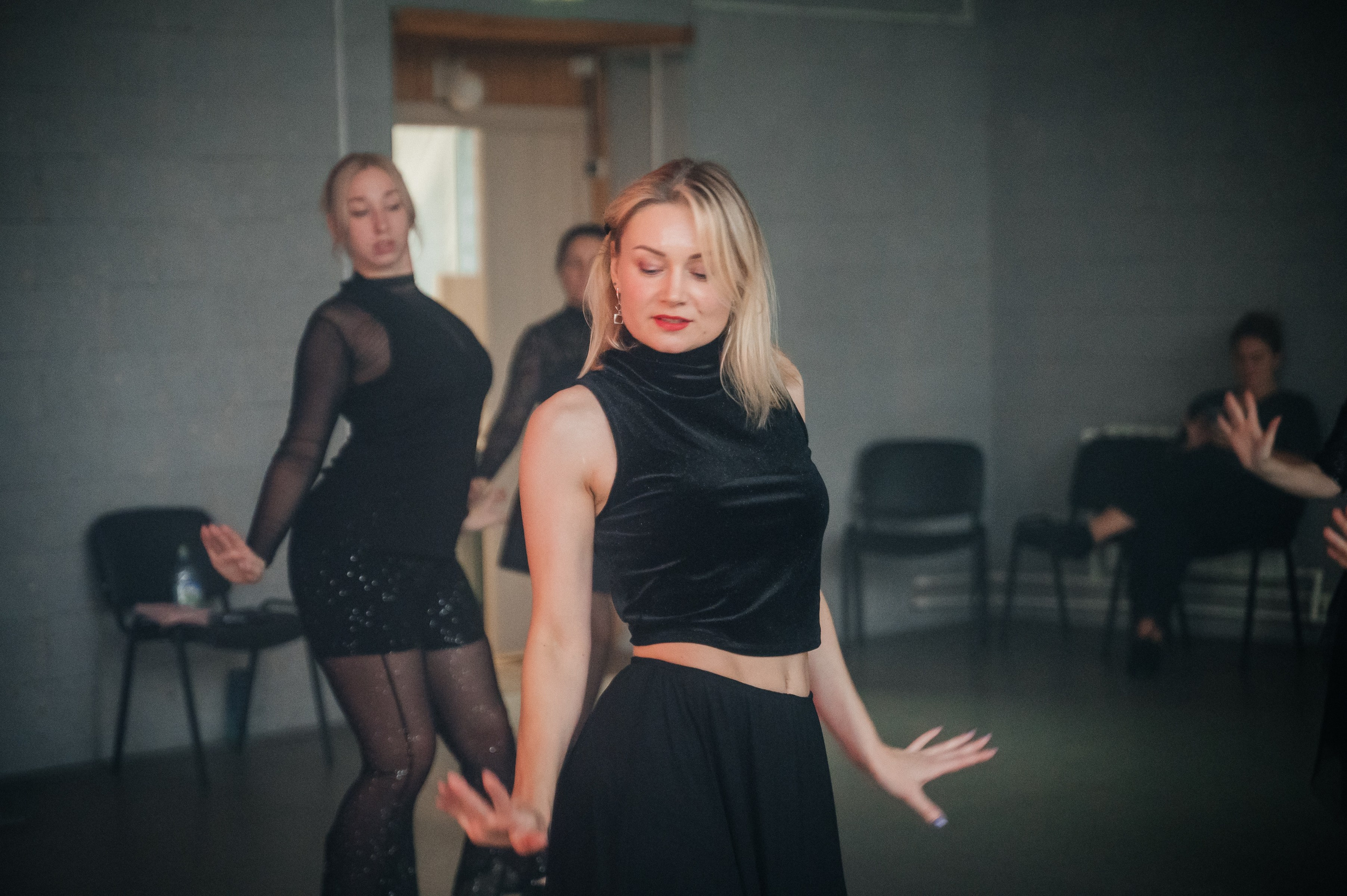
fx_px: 3063
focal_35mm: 82
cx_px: 611
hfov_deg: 24.8
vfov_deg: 16.6
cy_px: 407
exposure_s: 1/60
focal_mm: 75
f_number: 2.8
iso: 8000
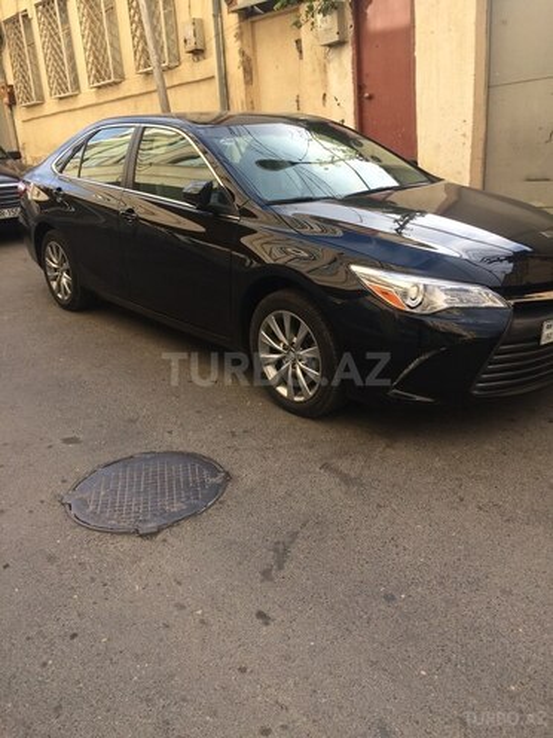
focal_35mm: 29
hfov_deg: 48.2
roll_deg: +3.3
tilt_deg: -18.9
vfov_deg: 61.7
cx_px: 276
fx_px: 618
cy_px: 369
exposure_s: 1/526
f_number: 2.2
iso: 32
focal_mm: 4.15
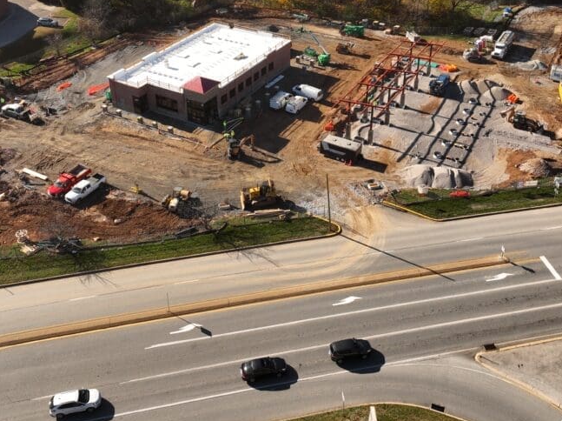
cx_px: 276
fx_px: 616
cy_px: 103
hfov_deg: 49.0
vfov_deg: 36.7
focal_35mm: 38
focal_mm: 12.29
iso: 100
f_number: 4.5
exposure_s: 1/1000
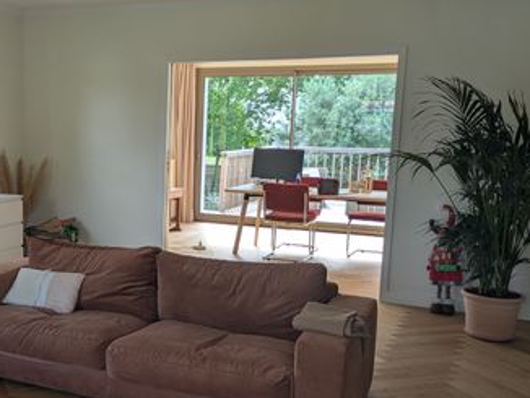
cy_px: 248
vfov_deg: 31.4
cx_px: 119
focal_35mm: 46
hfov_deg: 39.8
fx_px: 705
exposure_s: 1/264
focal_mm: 5.43
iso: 60
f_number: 1.89
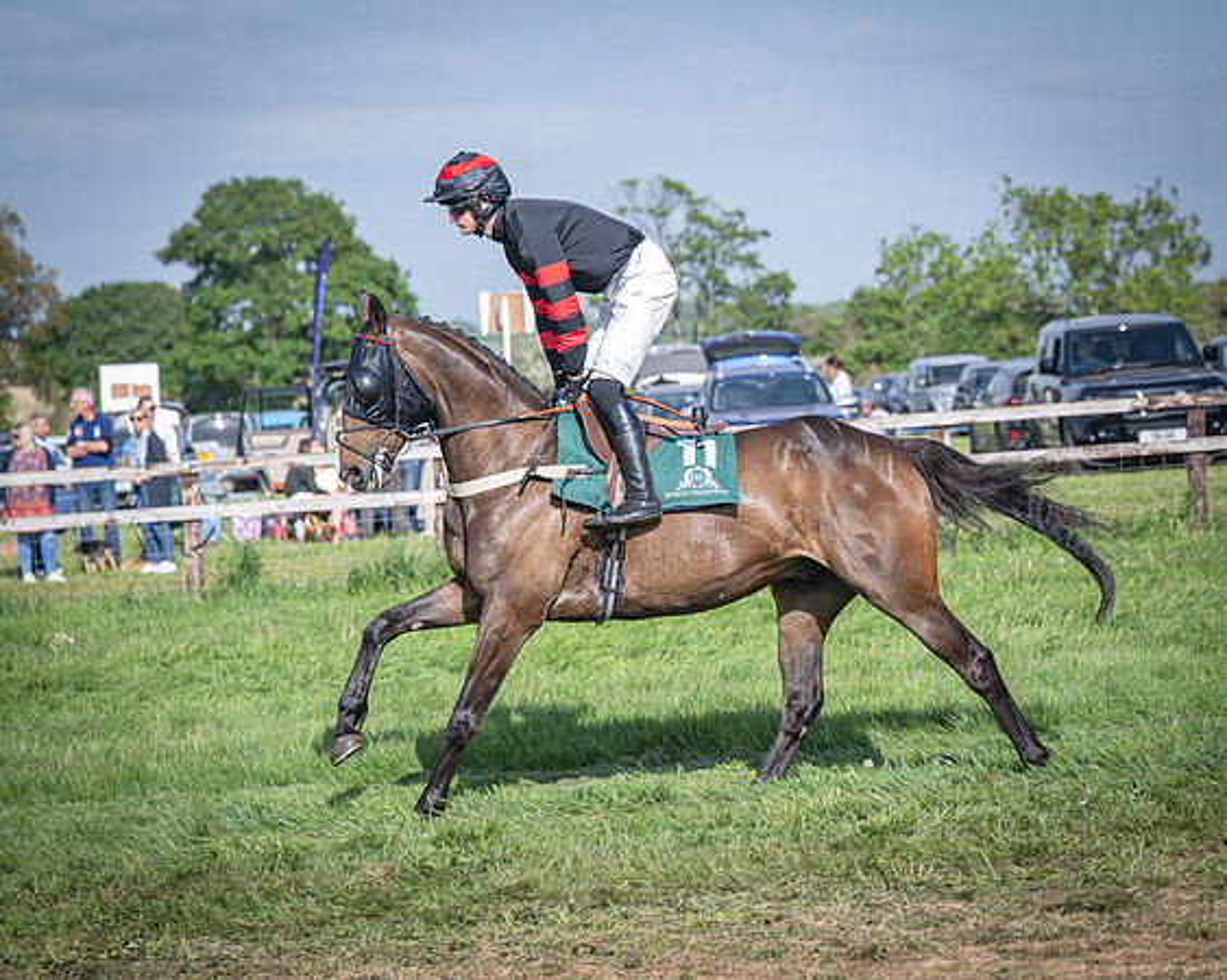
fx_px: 4429
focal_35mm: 122
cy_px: 586
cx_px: 756
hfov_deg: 15.8
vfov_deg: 12.6
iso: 200
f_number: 3.5
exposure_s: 1/1600
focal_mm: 89
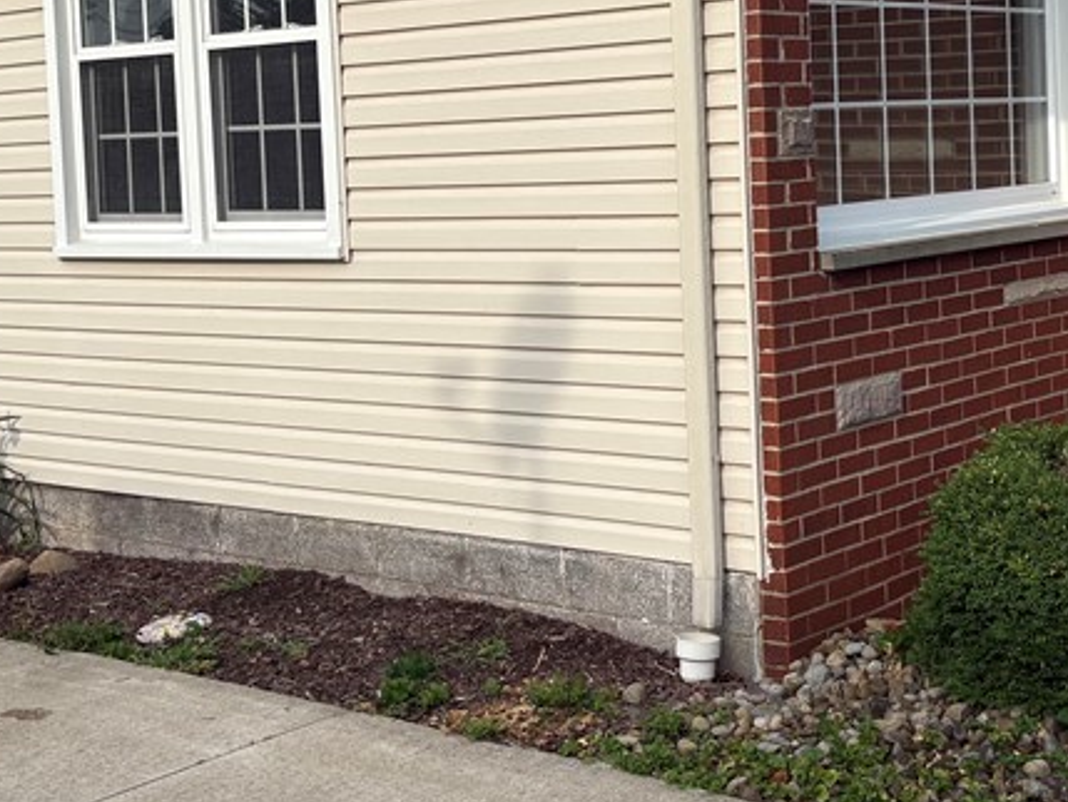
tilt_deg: -1.3
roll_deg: +1.9
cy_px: 192
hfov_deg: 31.1
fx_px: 1913
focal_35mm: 62
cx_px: 640
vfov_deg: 23.4
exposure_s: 1/2865
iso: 50
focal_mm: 5.96
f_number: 1.6
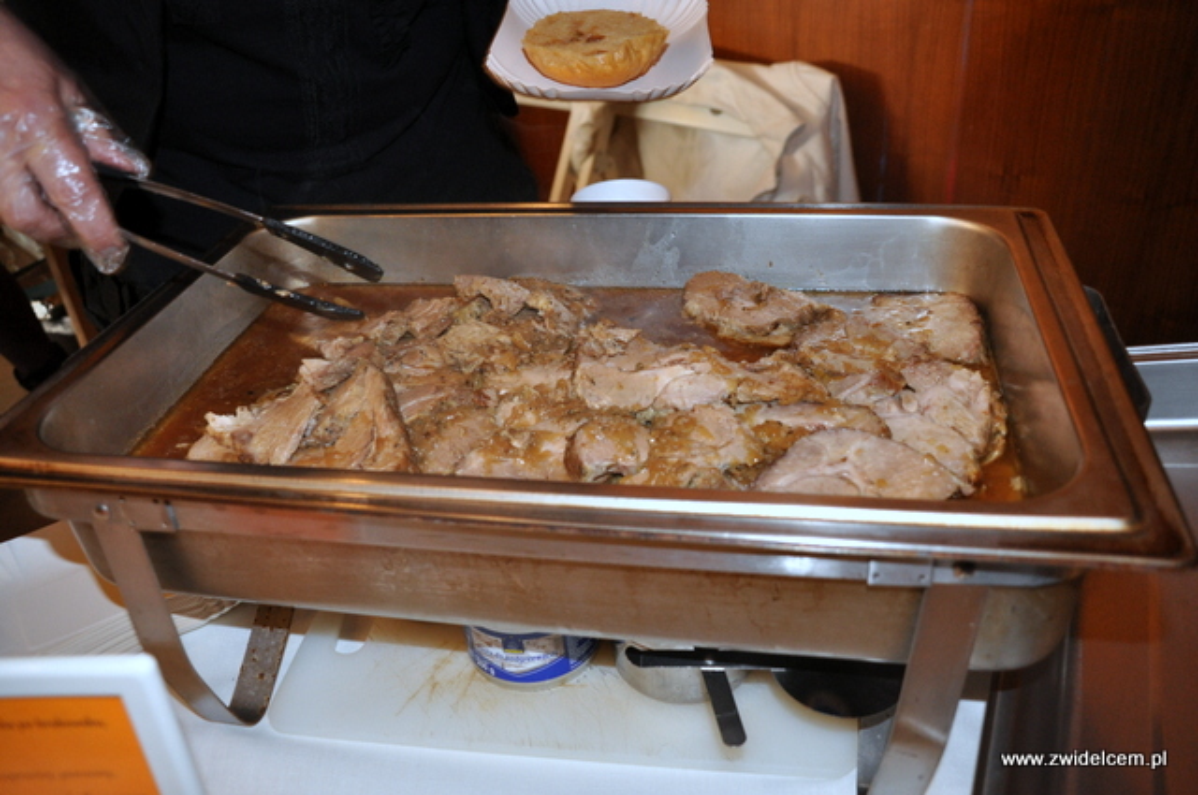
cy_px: 398
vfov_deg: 39.9
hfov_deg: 57.3
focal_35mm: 33
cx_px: 599
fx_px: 1097
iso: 800
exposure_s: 1/60
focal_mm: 22
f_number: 3.8
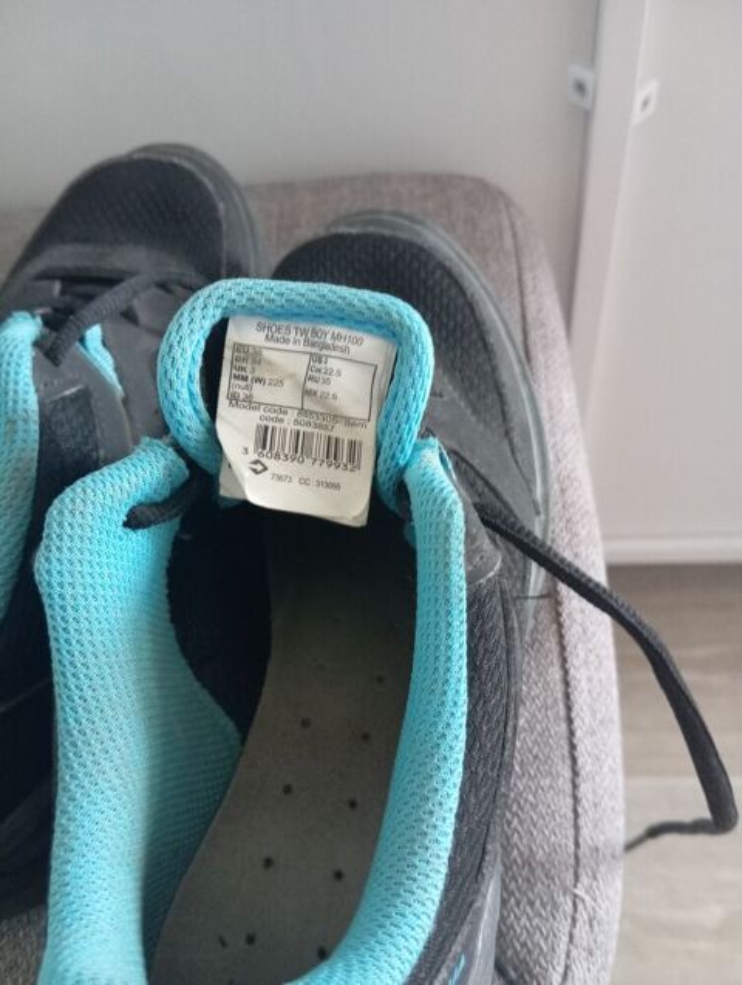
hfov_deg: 49.9
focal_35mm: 28
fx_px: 798
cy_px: 492
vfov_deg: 63.4
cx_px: 371
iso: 1358
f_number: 1.8
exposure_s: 1/20
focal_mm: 4.22
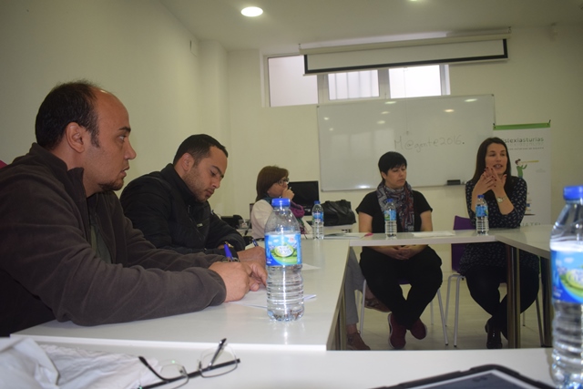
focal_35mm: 27
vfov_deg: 48.0
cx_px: 292
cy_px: 194
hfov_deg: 67.4
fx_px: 437
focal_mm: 18
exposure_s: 1/200
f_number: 4
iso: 800
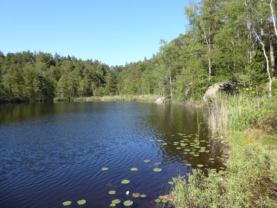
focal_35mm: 25
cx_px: 138
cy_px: 104
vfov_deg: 54.9
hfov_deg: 69.4
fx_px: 200
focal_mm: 4.3
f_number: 3.3
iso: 80
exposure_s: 1/400
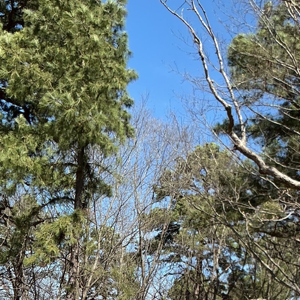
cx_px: 172
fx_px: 637
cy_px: 361
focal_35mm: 65
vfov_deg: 24.1
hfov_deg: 26.5
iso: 25
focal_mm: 3
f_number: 1.8
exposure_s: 1/1098
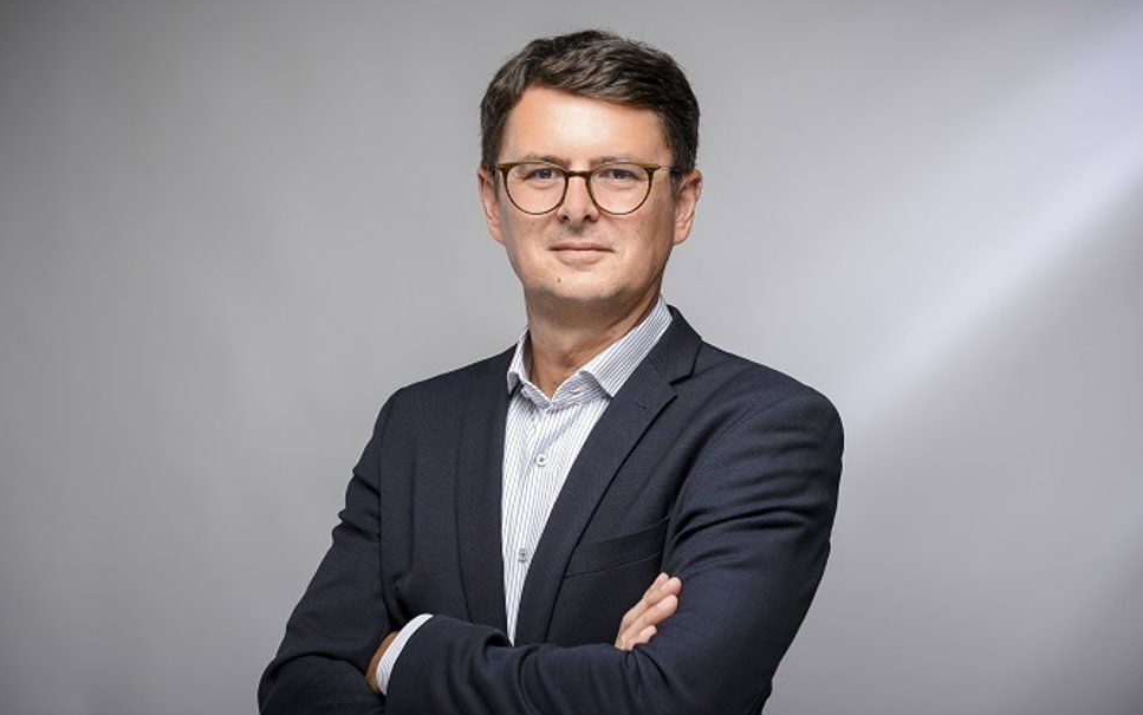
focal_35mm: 62
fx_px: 1932
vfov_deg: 21.0
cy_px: 343
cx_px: 574
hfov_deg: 33.0
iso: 100
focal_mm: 60
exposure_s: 1/160
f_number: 6.3
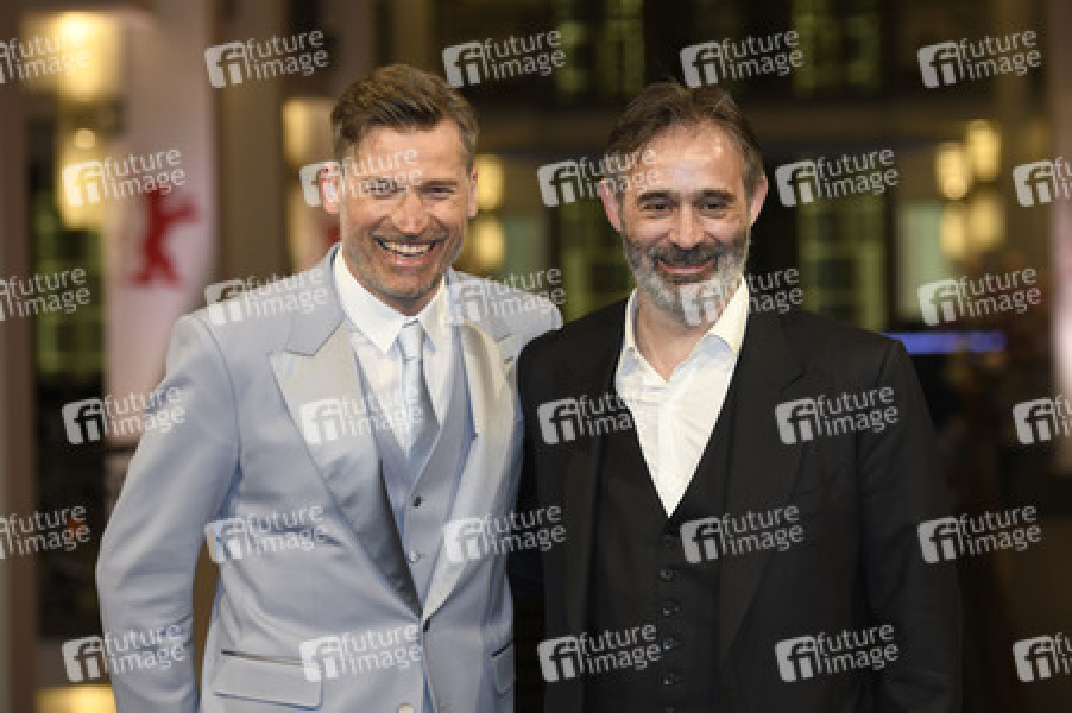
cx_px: 536
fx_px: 3452
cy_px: 356
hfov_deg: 17.7
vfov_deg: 11.8
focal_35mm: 116
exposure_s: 1/320
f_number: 4.5
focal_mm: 116
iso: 1000
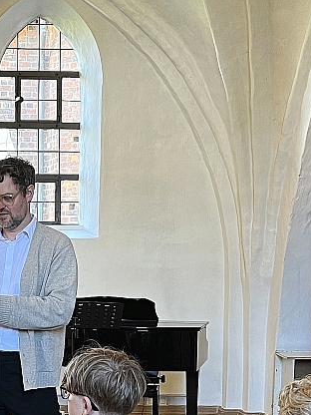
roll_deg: +0.4
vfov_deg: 25.4
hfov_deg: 19.1
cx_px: 5
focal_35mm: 75
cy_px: 353
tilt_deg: -3.6
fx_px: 898
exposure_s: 1/50
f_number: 1.5
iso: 100
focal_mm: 5.7
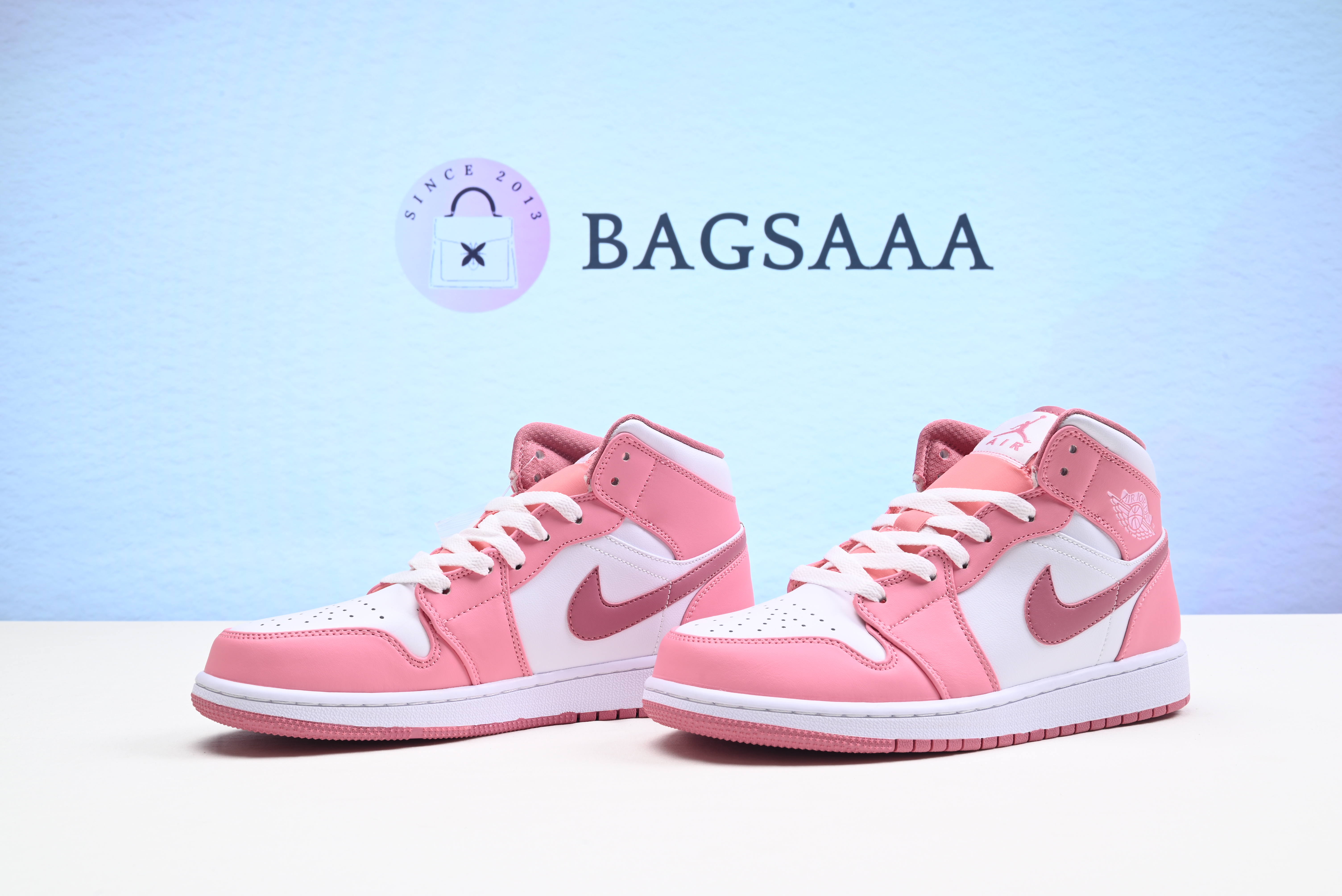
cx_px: 671
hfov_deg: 50.7
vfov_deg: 35.1
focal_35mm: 38
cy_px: 448
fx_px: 1417
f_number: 16
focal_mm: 38
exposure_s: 1/2
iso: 100
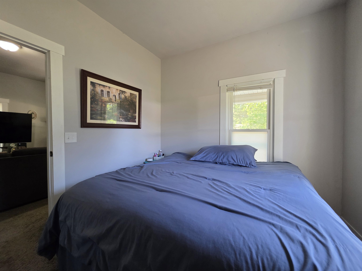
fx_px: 136
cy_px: 136
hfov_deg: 106.2
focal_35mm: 13
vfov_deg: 89.9
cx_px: 181
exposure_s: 1/120
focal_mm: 2.2
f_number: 1.9
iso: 250
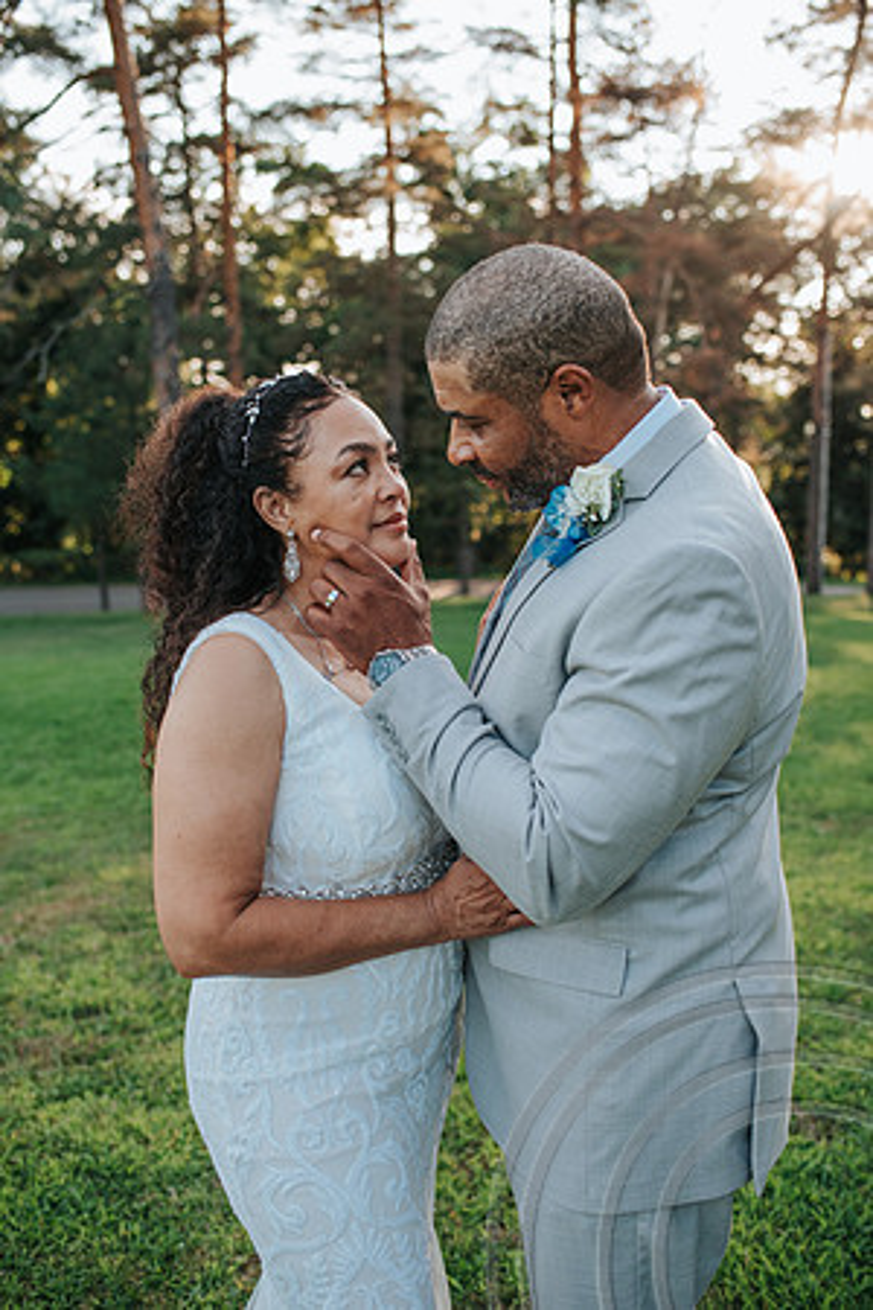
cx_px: 436
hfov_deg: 37.9
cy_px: 655
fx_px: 1273
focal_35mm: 35
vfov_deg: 54.4
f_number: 3.2
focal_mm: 35
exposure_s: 1/1250
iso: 800
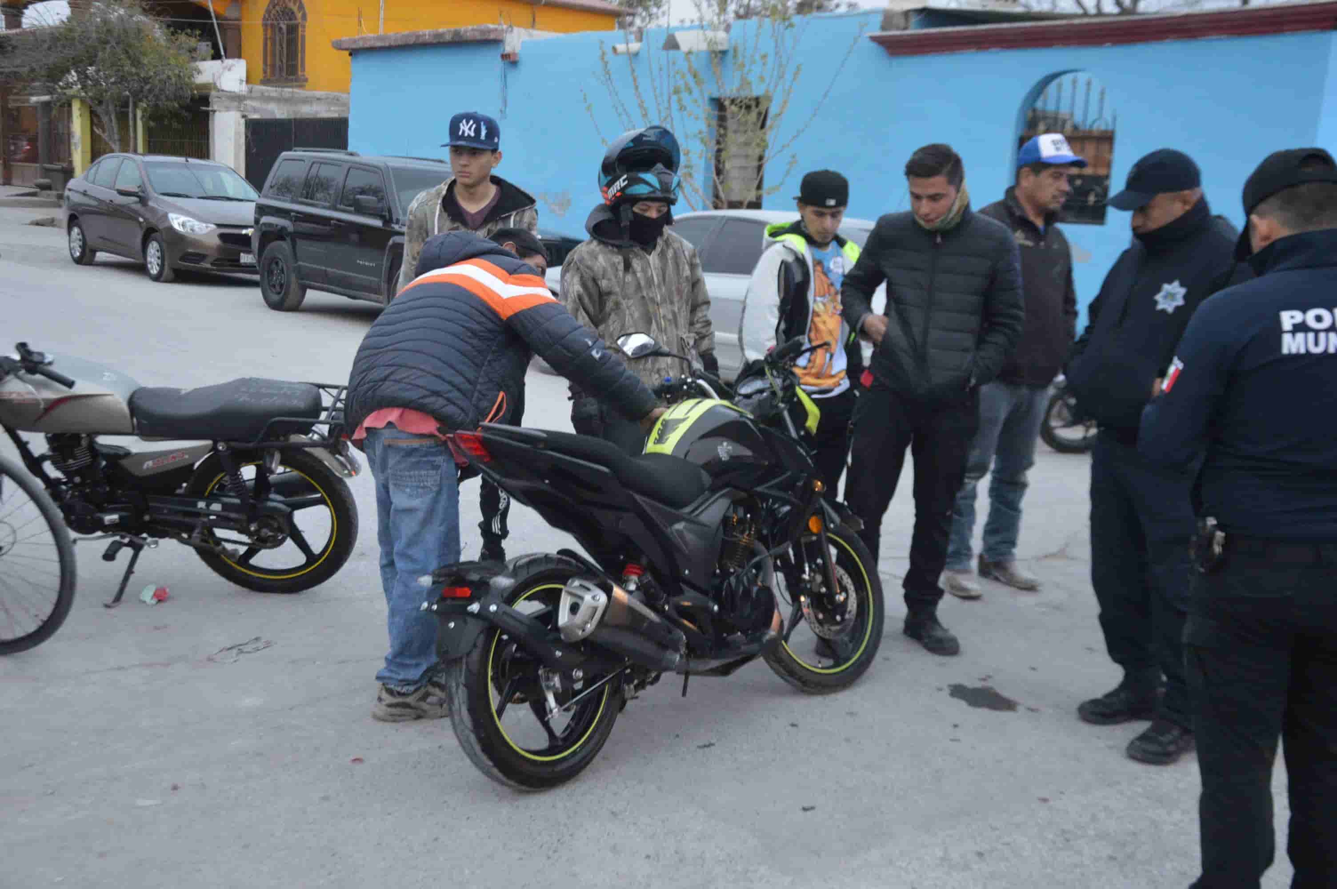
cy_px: 444
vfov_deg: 31.8
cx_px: 668
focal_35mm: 42
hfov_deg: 46.4
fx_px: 1558
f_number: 4
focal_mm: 28
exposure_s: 1/60
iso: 1600
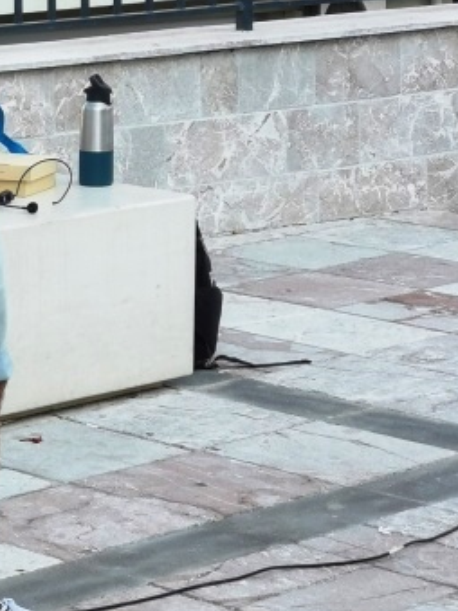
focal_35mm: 163
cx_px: -74
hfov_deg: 9.0
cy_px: 112
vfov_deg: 12.1
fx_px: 2877
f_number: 2.4
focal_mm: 3.95
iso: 50
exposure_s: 1/172
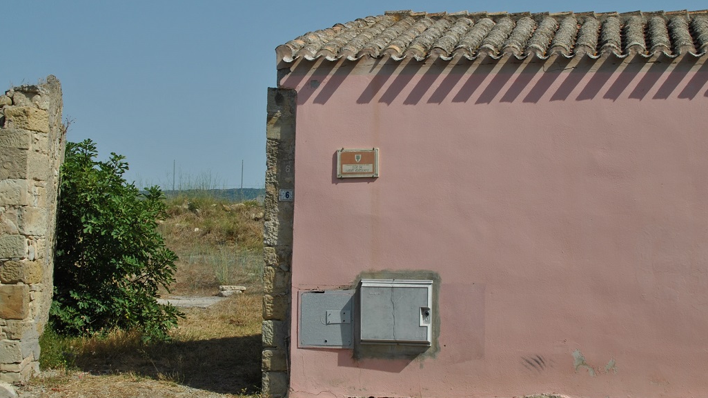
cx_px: 333
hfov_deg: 30.7
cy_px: 191
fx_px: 1289
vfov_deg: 17.6
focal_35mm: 69
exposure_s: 1/320
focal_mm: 35
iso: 100
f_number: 9
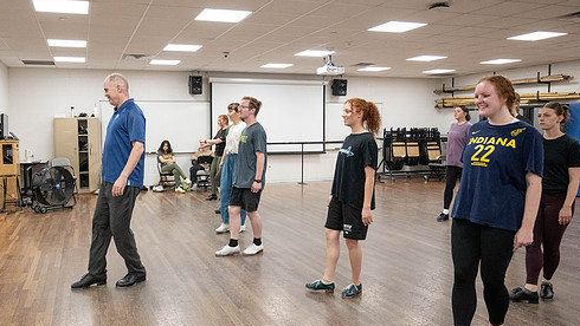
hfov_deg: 60.5
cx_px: 231
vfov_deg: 36.7
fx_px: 492
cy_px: 156
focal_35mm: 32
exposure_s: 1/640
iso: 3200
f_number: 4
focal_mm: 24
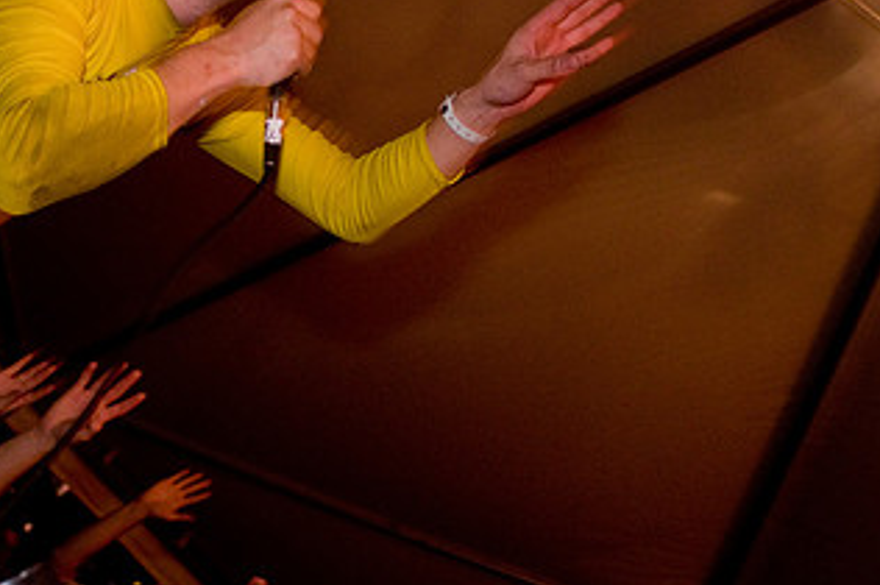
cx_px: 329
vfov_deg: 24.4
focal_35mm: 55
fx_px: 1343
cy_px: 185
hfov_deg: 36.1
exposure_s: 1/40
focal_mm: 20
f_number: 2.8
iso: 800
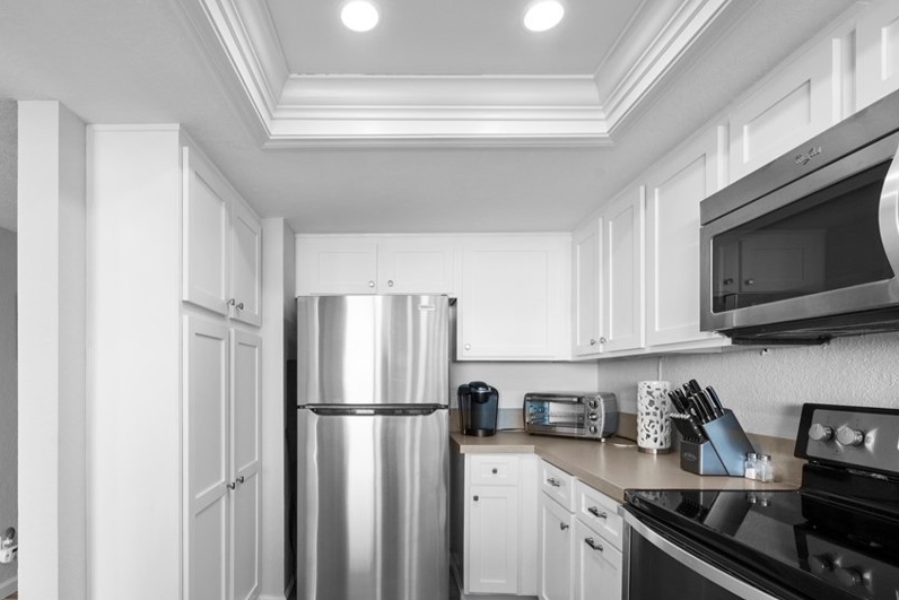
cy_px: 377
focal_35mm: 18
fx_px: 450
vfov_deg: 66.3
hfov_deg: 89.4
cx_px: 386
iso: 1600
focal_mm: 14
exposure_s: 1/50
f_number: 8
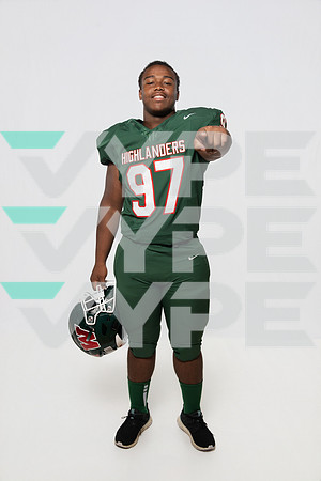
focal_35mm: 35
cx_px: 160
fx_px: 464
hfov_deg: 38.2
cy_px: 240
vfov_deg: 54.8
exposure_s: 1/160
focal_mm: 34.7
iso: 500
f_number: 8
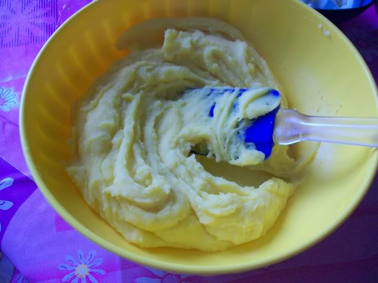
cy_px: 142
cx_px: 189
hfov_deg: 51.4
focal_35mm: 36
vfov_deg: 39.7
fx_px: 393
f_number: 2.7
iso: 160
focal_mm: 6
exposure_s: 1/15
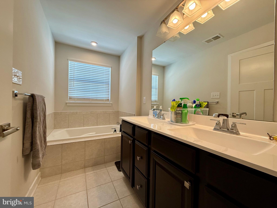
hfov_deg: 102.1
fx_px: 112
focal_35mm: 14
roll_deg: -1.3
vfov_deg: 85.7
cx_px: 138
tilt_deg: +0.9
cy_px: 104
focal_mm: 2.22
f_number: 2.2
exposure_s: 1/120
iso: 80
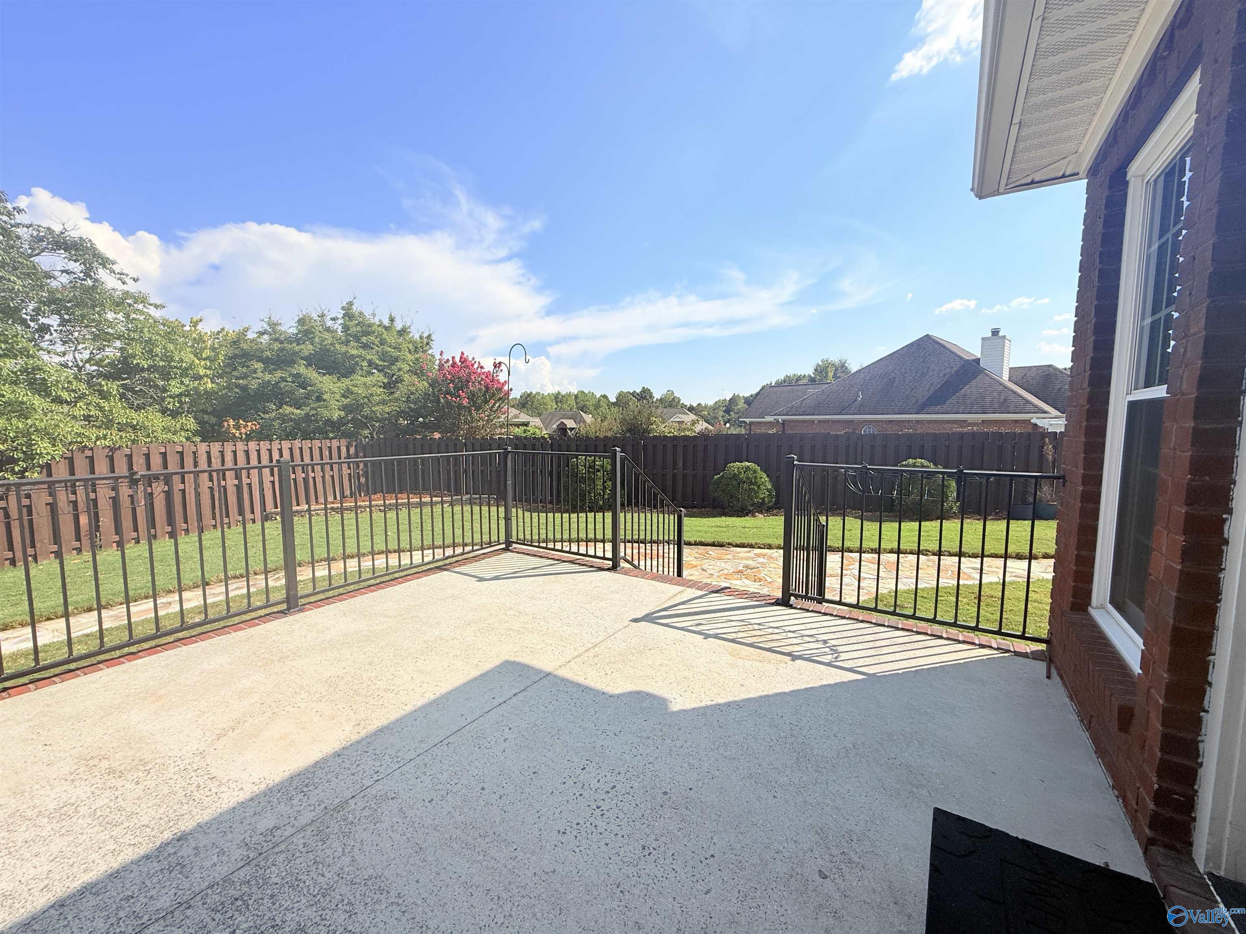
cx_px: 623
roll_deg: -0.1
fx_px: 504
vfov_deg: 85.7
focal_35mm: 14
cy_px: 467
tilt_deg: -5.4
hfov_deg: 102.1
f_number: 2.2
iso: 50
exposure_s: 1/2717
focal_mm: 2.22
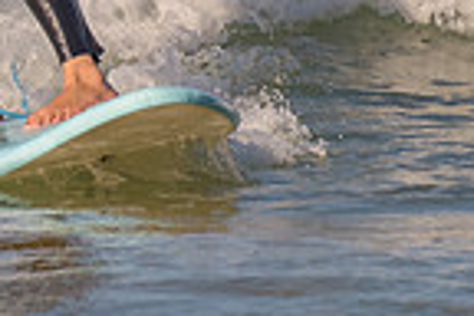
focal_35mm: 2478
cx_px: -68
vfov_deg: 0.6
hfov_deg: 0.8
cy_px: -255
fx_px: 32624
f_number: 5.6
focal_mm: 500
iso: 180
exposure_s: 1/2000
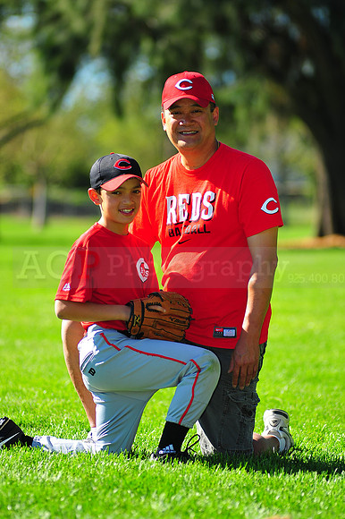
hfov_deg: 7.6
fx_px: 2590
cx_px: 172
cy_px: 260
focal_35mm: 180
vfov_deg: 11.4
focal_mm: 180
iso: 200
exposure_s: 1/1000
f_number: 3.5
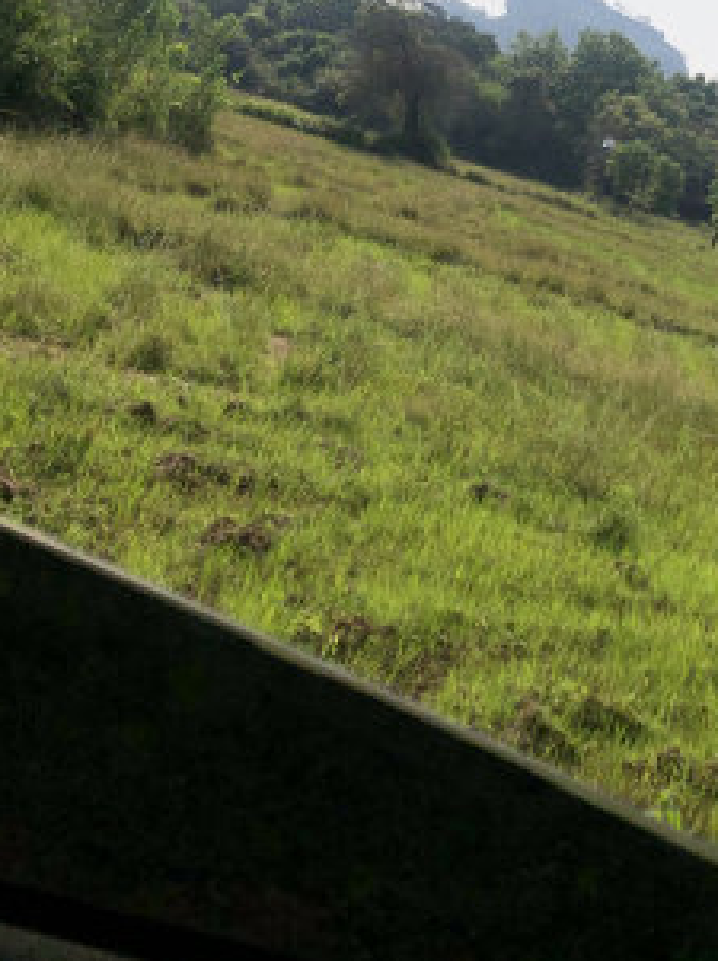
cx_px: 646
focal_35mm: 57
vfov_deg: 31.2
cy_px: -6
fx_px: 1580
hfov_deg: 24.8
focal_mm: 3.99
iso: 20
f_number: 1.8
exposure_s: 1/9615
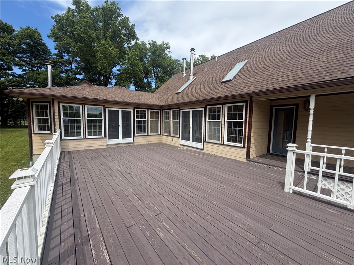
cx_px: 177
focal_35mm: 14
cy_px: 132
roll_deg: -0.7
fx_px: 143
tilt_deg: -4.8
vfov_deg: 85.7
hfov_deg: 102.1
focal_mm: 2.22
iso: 32
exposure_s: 1/770
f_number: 2.2
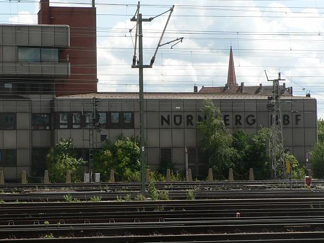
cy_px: 117
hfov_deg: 21.3
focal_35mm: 92
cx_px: 117
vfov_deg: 16.1
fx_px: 861
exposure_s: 1/400
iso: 80
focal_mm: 10.4
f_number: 5.6
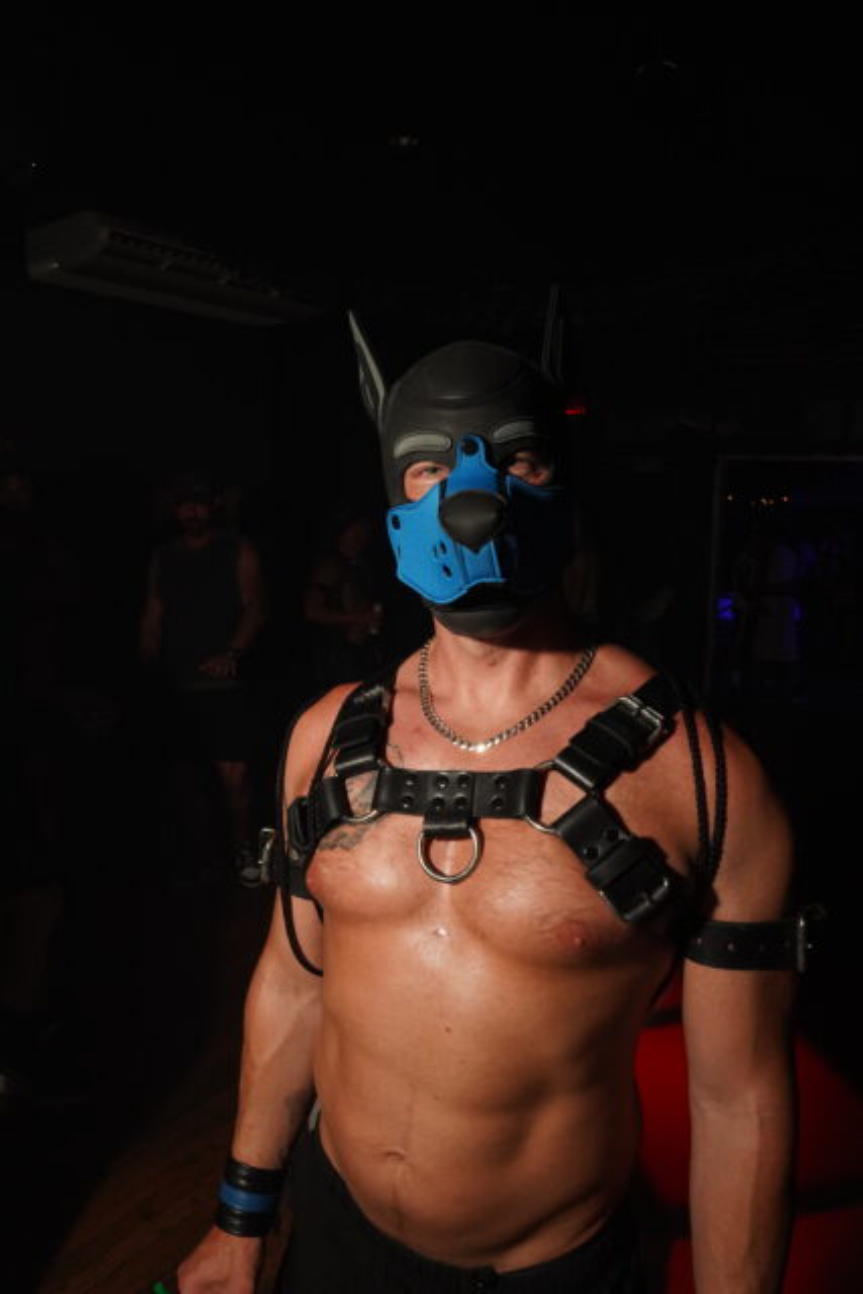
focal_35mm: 24
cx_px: 432
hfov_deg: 53.2
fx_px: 862
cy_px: 647
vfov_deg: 73.7
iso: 3200
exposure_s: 1/160
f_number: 11
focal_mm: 24
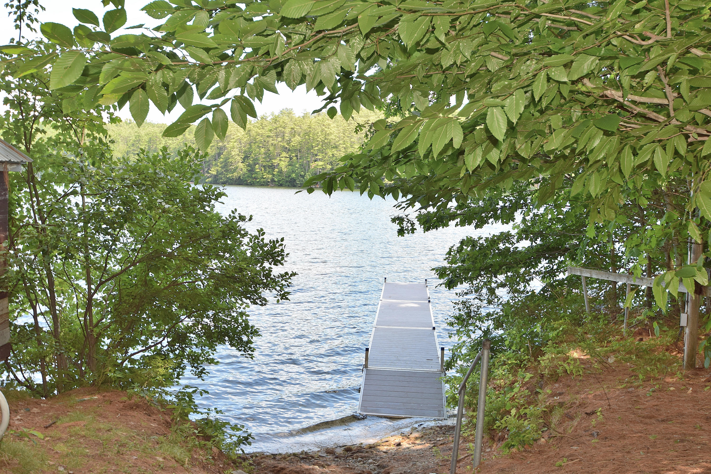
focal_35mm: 36
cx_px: 356
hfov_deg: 53.1
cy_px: 237
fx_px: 711
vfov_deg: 36.9
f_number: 5.6
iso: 160
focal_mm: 24
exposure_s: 1/125
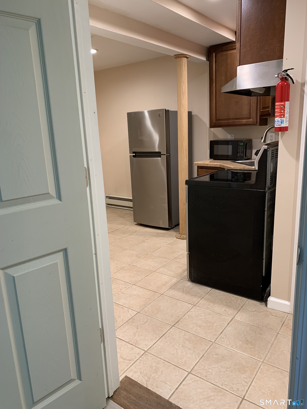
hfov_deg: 53.1
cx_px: 154
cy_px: 204
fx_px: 307
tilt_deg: -13.4
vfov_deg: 67.3
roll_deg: +2.7
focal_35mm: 26
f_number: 1.8
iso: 125
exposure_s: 1/60
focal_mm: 4.25
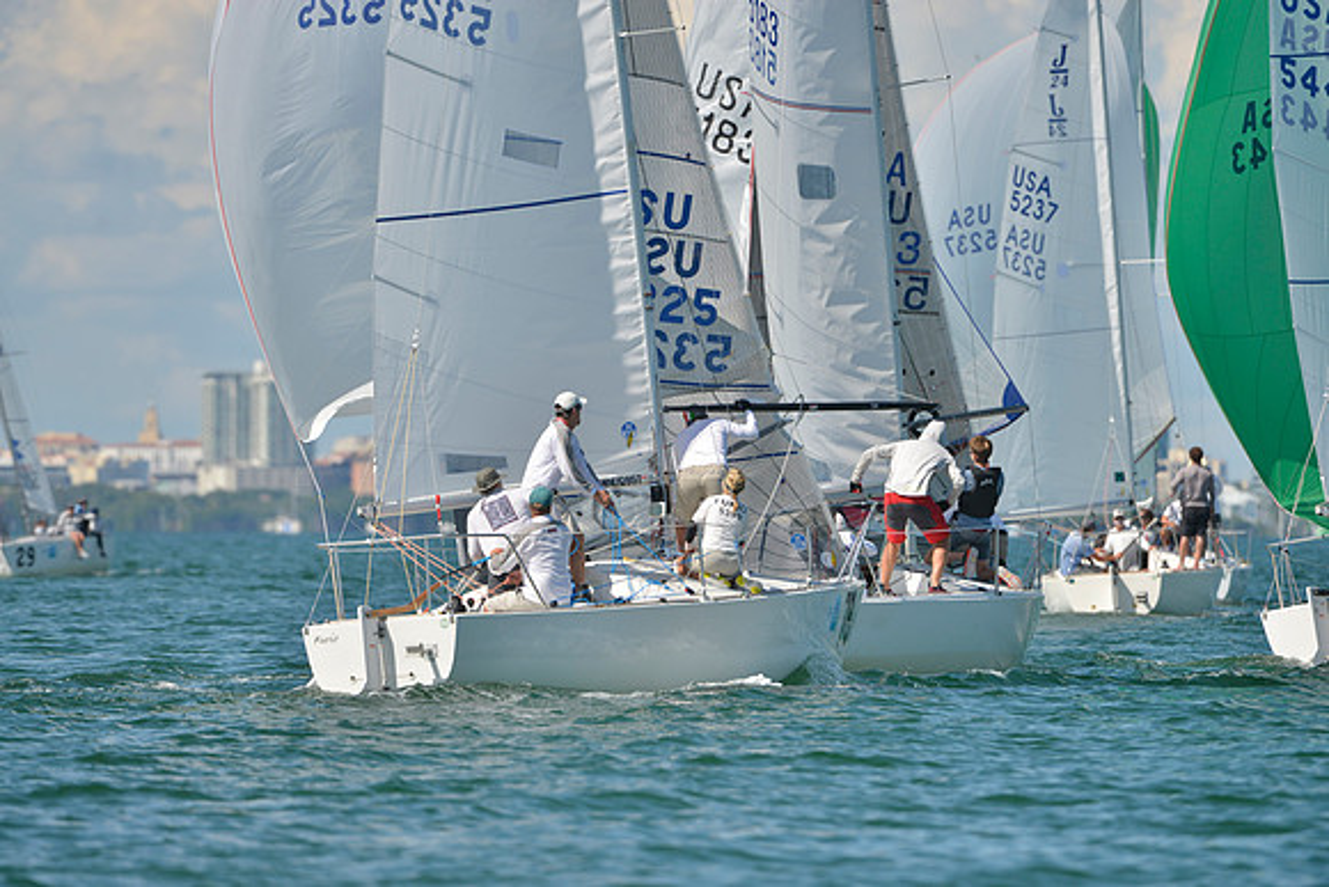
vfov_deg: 3.4
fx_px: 14769
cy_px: 444
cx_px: 664
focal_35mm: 400
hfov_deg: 5.2
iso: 200
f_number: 6.3
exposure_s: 1/1250
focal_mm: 400
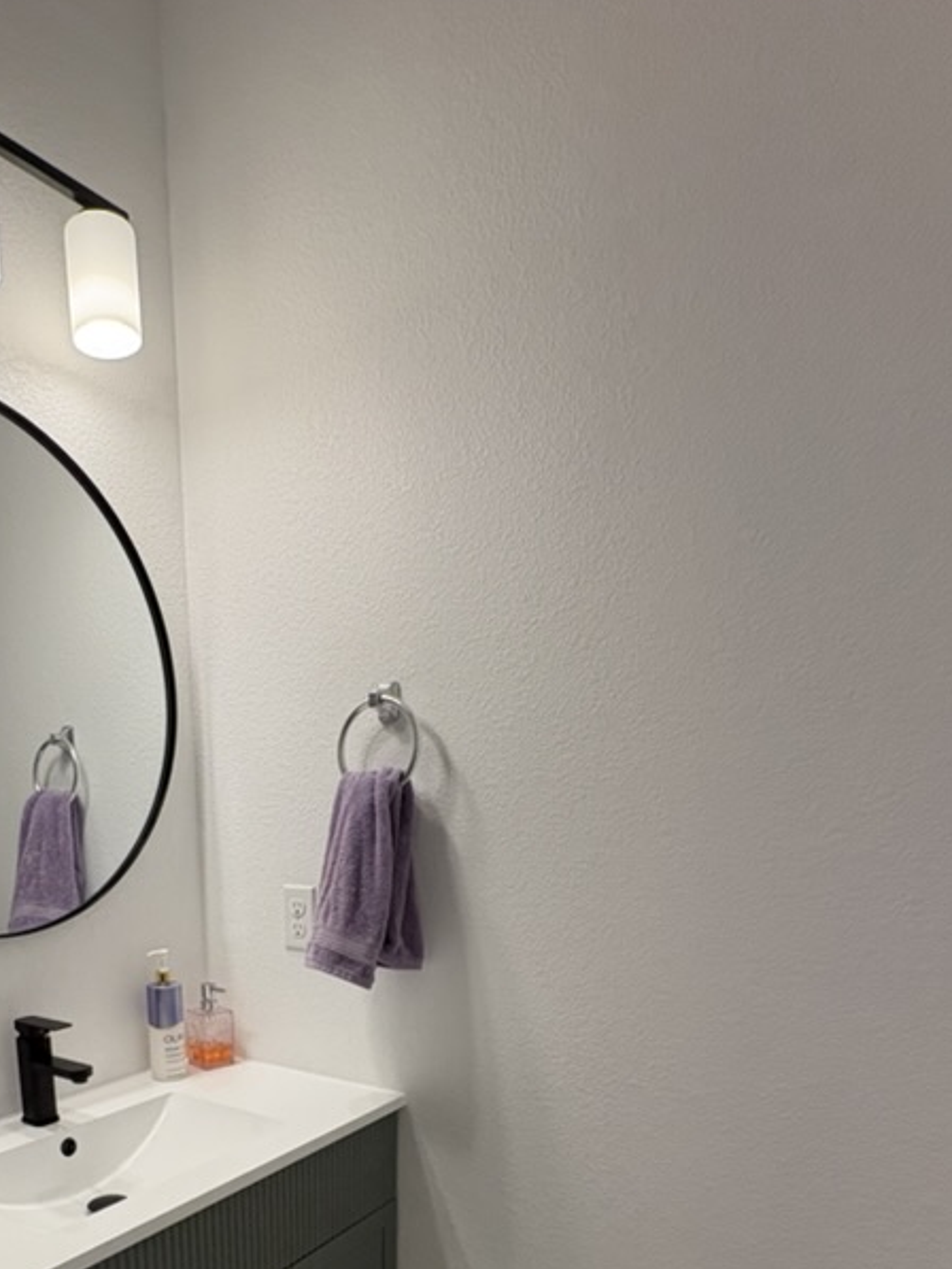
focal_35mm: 24
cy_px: 1022
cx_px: 264
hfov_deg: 54.7
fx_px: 880
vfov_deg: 64.9
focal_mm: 2.22
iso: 125
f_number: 2.2
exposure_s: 1/120
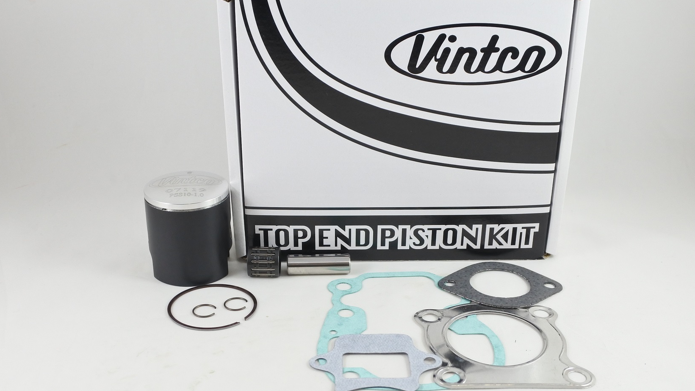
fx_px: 663
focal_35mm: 36
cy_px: 191
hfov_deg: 55.3
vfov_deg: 32.8
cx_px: 346
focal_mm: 12.6
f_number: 3.8
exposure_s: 1/125
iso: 450
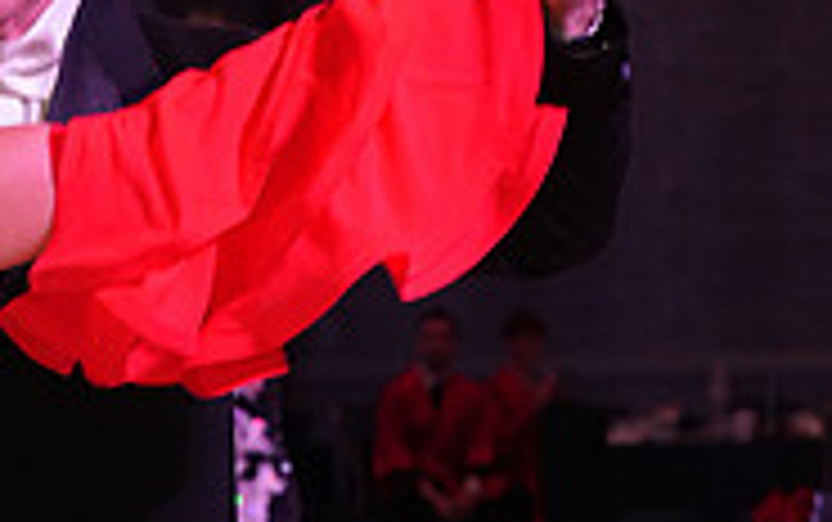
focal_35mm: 284
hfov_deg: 7.4
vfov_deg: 4.6
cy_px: 850
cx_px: -34
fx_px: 6445
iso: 2000
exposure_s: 1/250
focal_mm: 89
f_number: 6.3
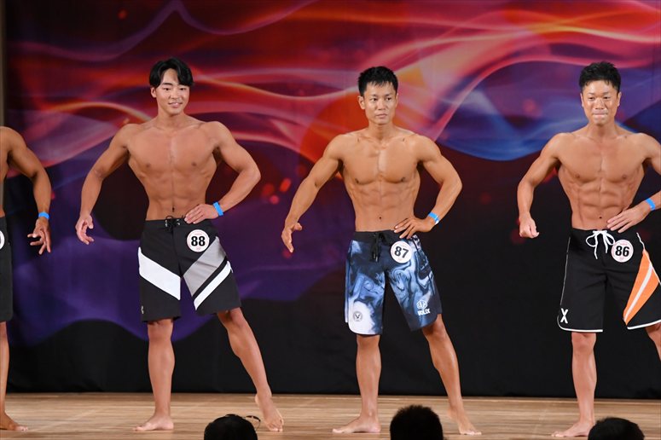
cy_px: 220
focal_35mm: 240
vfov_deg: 5.7
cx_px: 330
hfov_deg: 8.6
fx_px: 4405
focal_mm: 160
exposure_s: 1/400
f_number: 5.6
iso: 3200
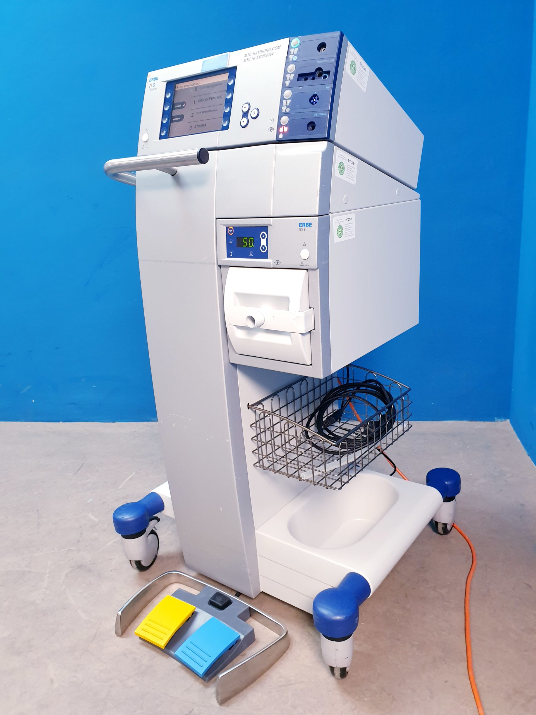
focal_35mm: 26
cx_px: 268
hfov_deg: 53.1
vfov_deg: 67.3
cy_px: 358
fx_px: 537
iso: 250
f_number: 2.4
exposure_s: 1/50
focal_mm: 4.3
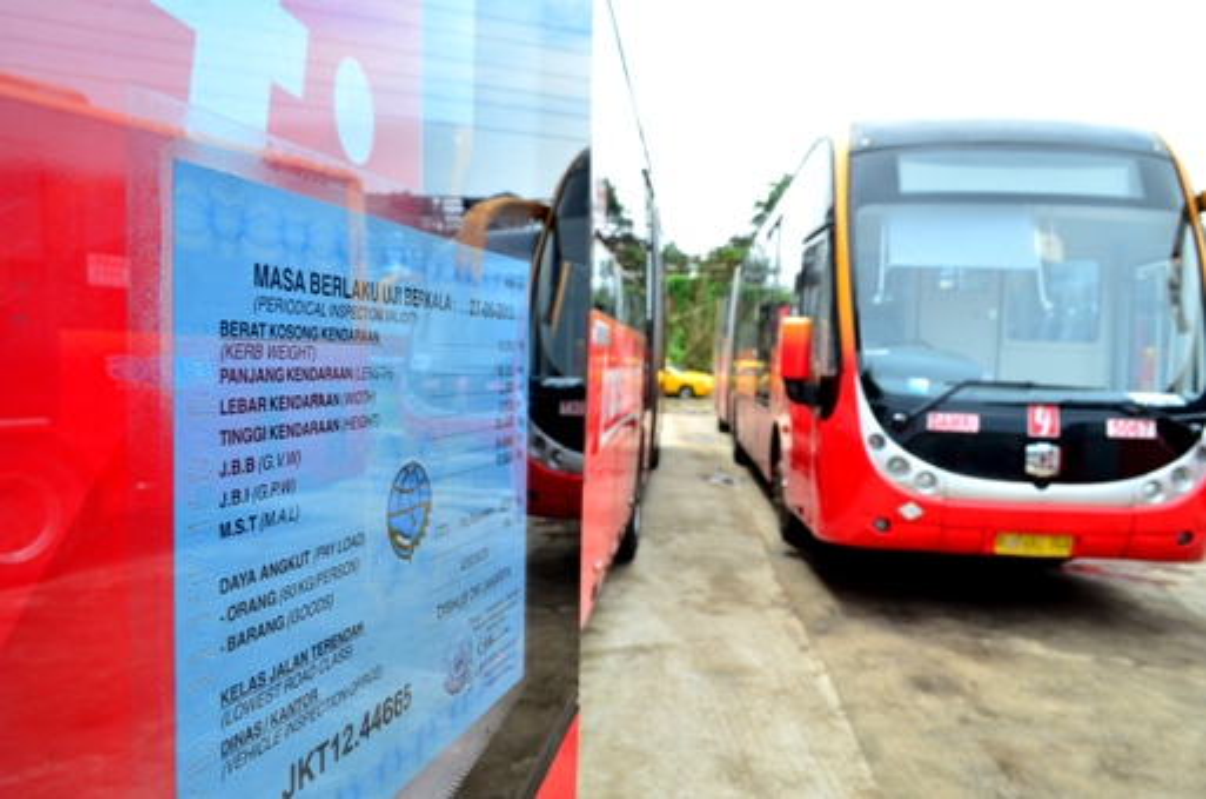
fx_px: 903
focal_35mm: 27
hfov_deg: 67.5
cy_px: 400
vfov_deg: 47.8
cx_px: 603
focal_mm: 18
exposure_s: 1/400
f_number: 10
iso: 720
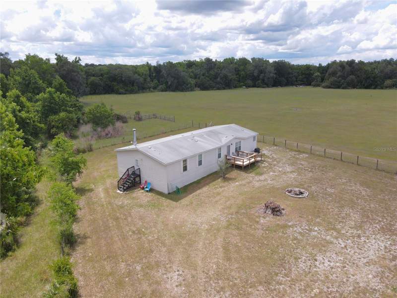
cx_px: 198
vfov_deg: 56.8
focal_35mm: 24
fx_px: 275
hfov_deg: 71.6
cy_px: 149
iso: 190
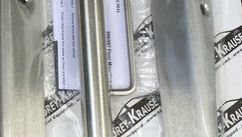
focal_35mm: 104
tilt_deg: -72.3
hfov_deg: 20.3
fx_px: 668
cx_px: 46
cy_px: 27
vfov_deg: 11.6
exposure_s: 1/324
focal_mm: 4.15
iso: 32
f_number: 2.2
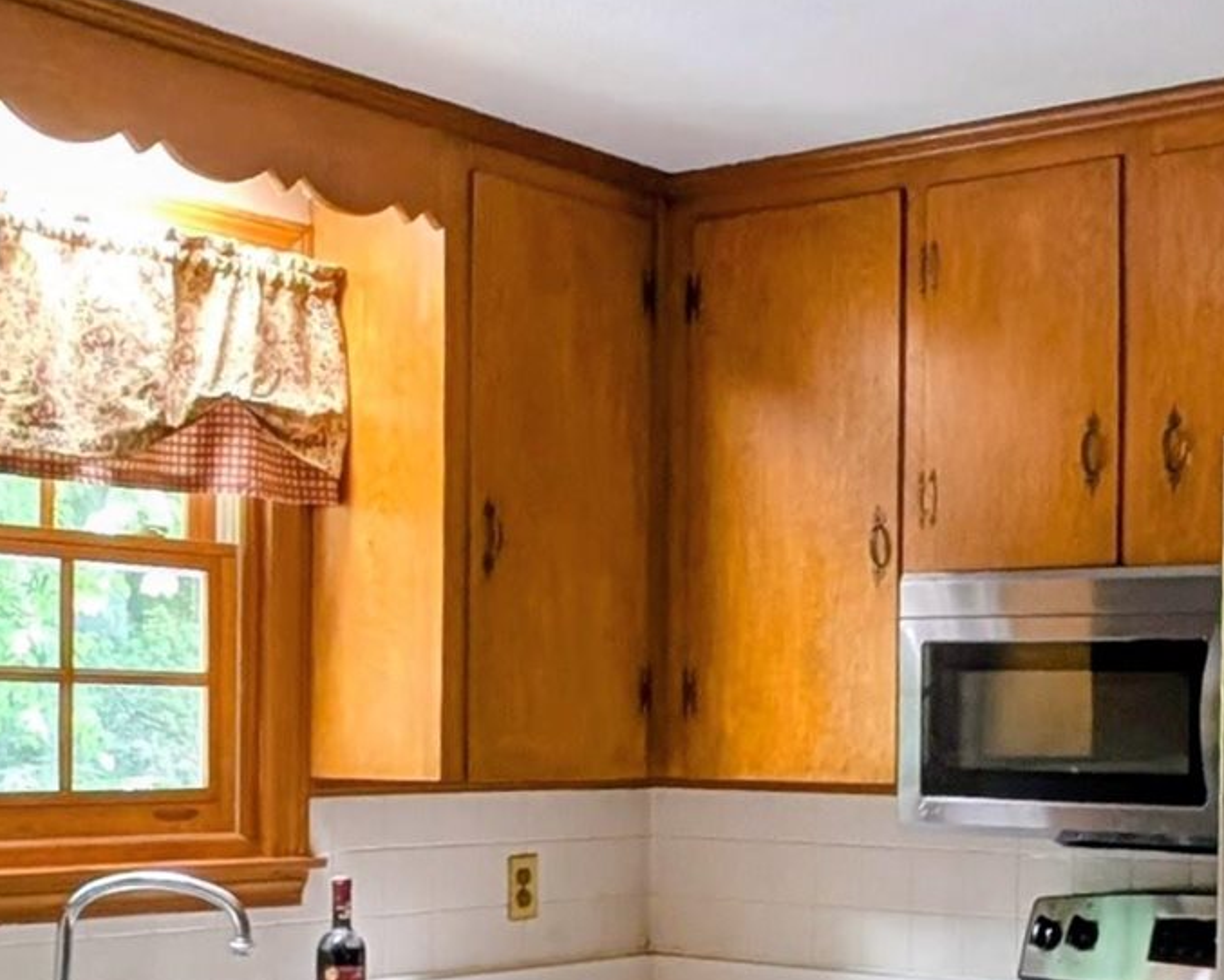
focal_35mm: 53
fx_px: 1921
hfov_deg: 34.5
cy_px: 703
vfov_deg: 28.3
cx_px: 937
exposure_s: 1/24
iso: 101
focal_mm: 2.23
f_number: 1.95
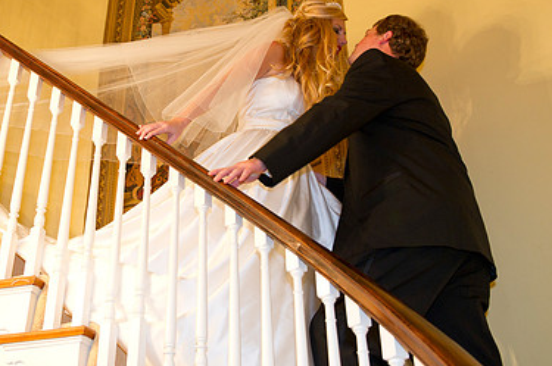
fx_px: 735
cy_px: 156
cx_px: 190
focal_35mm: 48
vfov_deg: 28.0
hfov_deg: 40.7
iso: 1250
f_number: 3.5
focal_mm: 31
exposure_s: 1/60
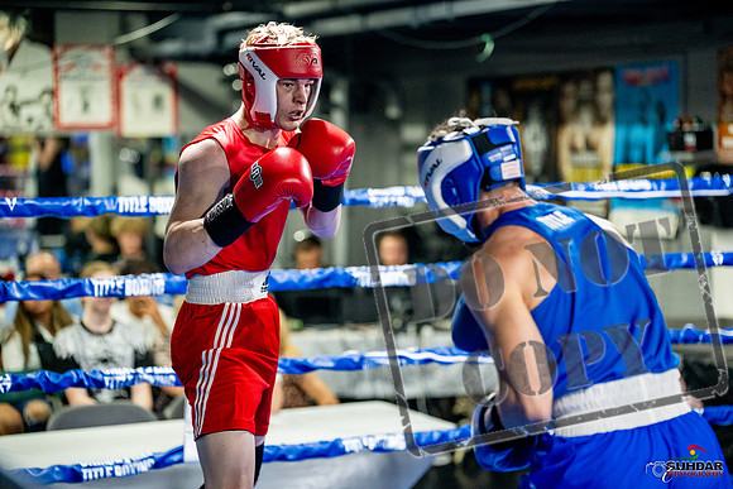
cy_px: 244
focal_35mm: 90
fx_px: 1833
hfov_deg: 22.6
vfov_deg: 15.2
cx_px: 366
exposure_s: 1/1000
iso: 6400
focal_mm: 90
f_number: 2
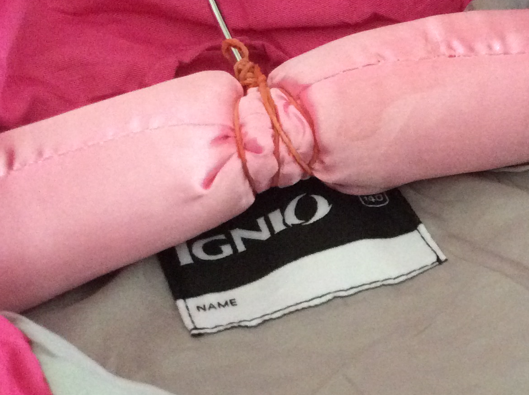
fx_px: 1084
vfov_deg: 20.5
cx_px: 416
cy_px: 294
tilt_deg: -54.4
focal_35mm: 71
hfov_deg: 27.0
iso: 320
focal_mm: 3.3
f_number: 2.4
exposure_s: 1/25
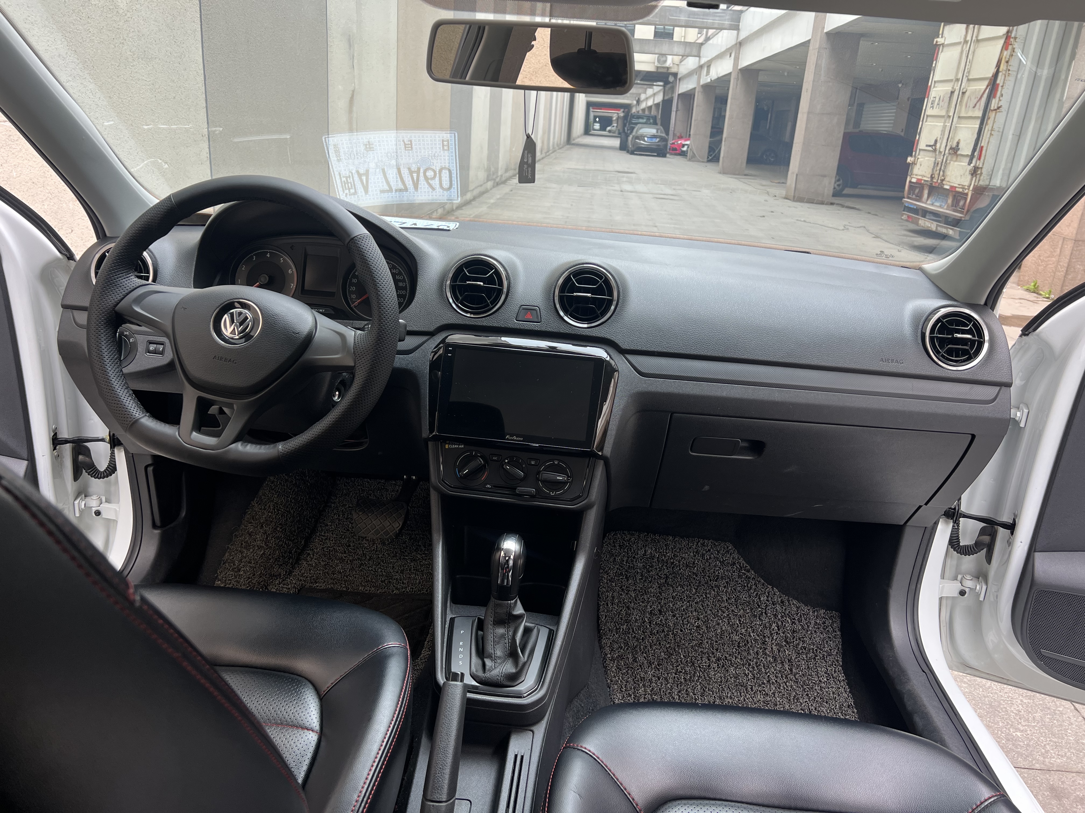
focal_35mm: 26
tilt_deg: -20.3
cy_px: 406
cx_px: 542
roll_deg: -3.9
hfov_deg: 67.3
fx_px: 815
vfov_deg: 53.1
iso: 50
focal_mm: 5.7
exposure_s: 1/121
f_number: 1.5
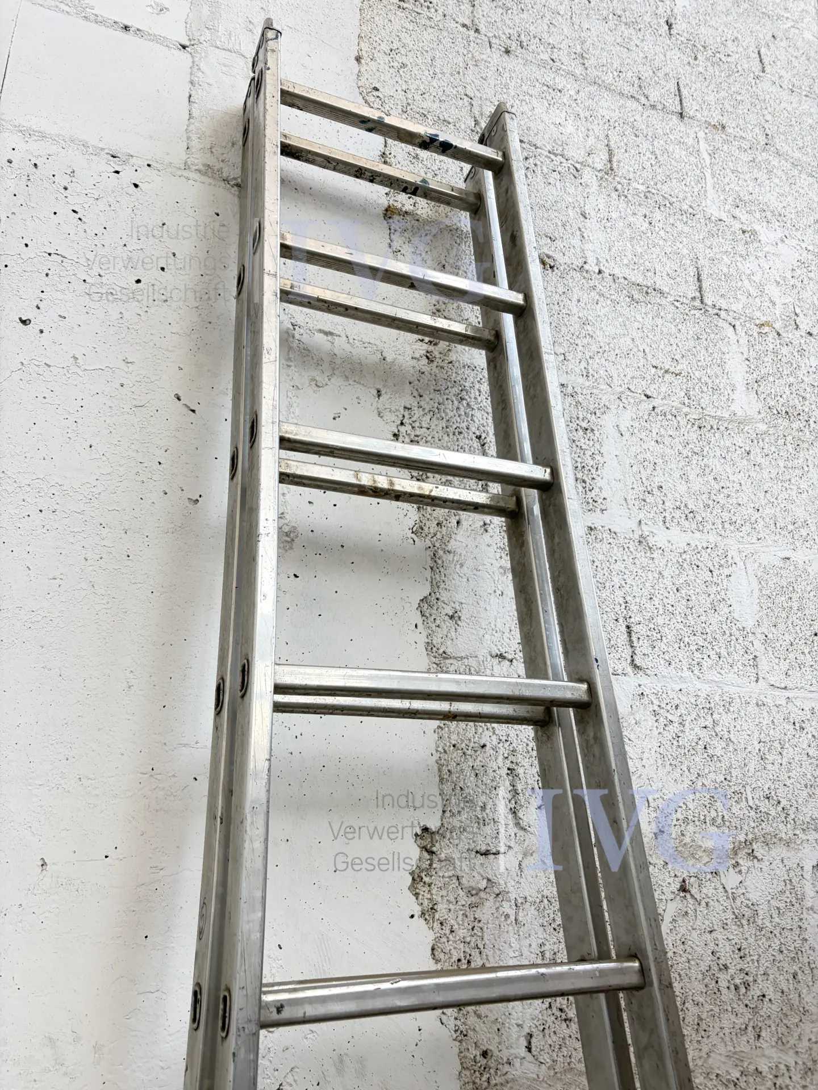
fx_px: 819
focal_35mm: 26
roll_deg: +2.2
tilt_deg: +20.3
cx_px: 409
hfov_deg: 53.1
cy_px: 545
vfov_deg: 67.3
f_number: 1.6
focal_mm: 5.96
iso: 125
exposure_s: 1/121
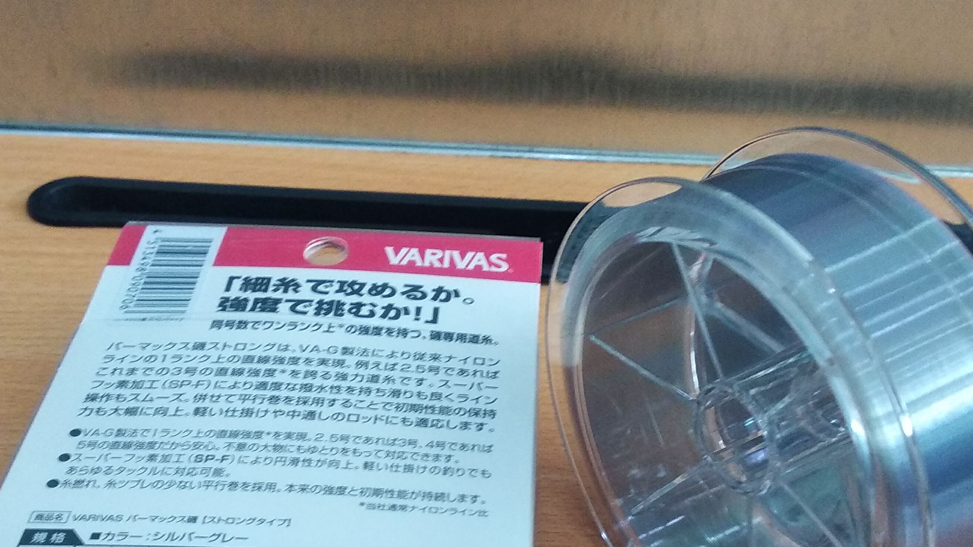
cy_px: 486
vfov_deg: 26.8
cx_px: 508
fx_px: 1109
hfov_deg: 47.3
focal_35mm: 43
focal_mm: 3.81
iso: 640
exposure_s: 1/25
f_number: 2.2
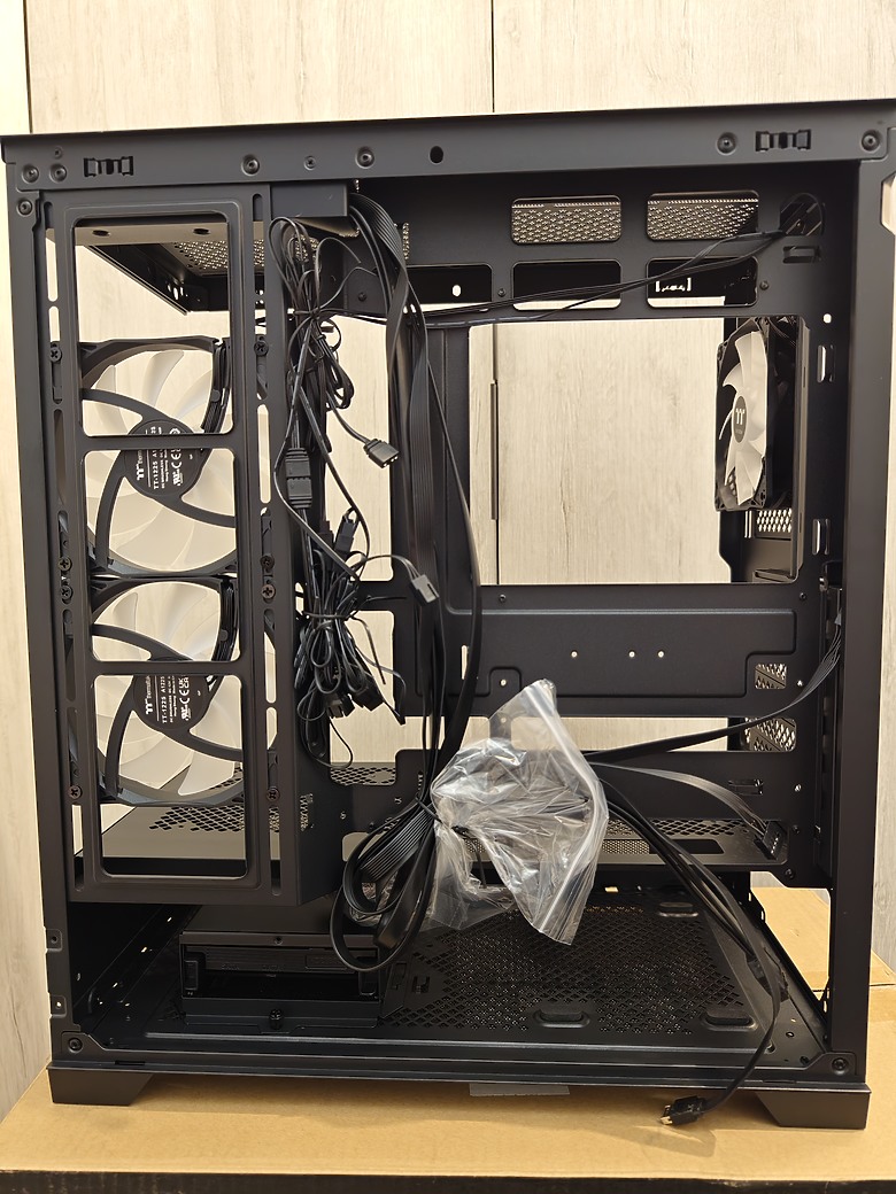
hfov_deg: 58.9
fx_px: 794
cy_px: 597
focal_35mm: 23
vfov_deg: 73.9
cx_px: 448
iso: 598
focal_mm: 8.67
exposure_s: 1/30
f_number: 1.75
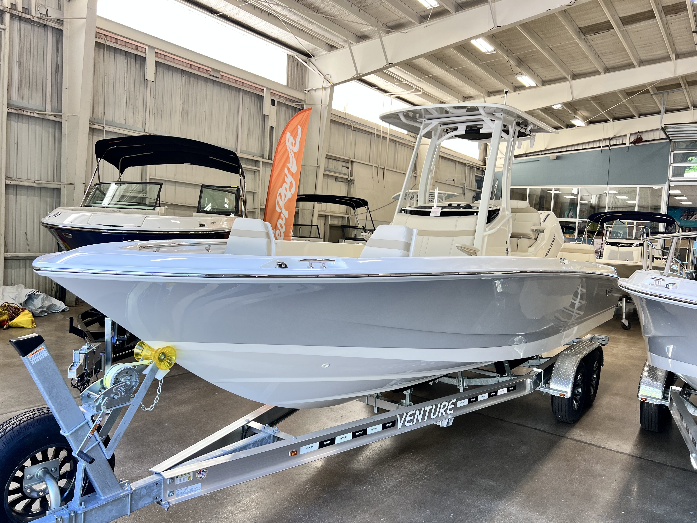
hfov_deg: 67.3
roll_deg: -3.1
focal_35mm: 26
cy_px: 262
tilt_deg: -3.5
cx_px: 348
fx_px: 524
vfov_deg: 53.1
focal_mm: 5.7
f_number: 1.5
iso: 50
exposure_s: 1/120
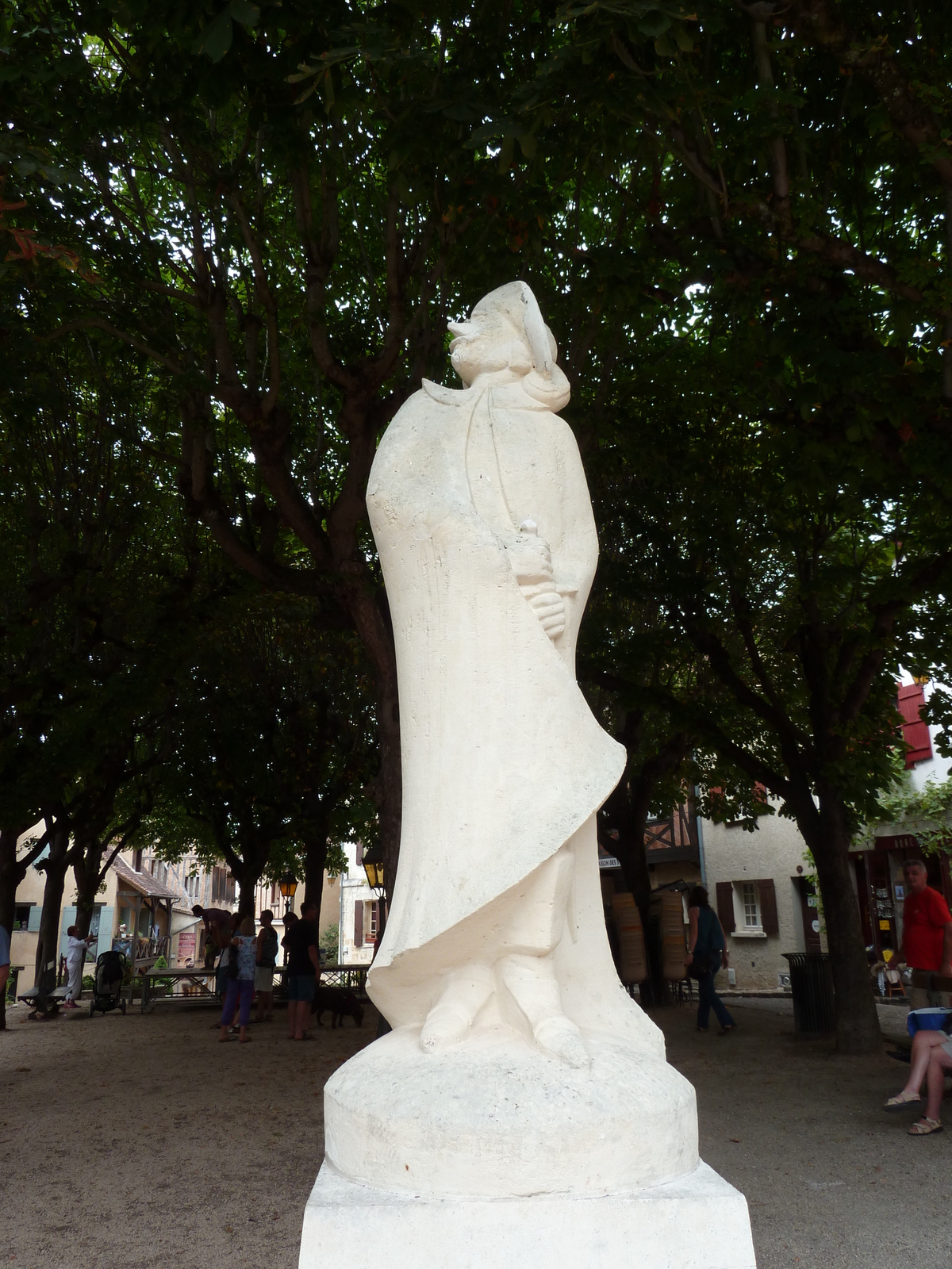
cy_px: 634
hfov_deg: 54.9
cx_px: 476
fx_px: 917
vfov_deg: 69.4
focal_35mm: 25
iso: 80
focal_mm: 4.1
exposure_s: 1/160
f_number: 4
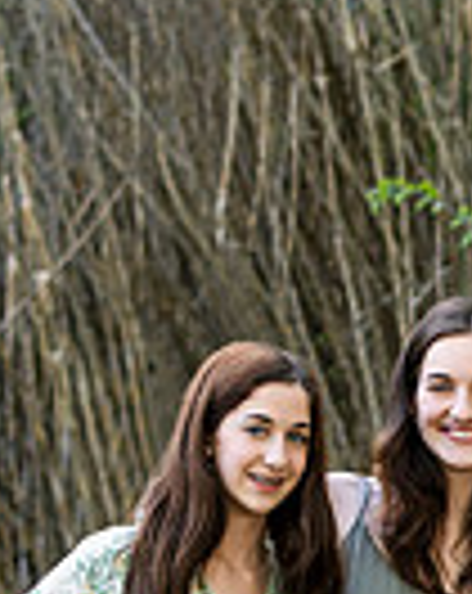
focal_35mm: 264
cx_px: 823
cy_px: 855
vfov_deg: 7.2
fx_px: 4626
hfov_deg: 5.7
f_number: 3.2
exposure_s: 1/400
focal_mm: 58
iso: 250
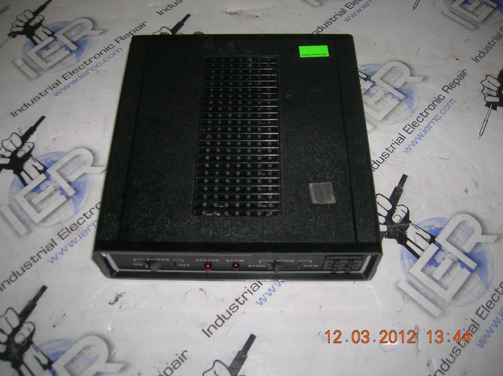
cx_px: 252
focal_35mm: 34
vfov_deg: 41.7
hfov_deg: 54.0
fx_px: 494
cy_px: 188
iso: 50
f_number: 2.9
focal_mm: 5.7
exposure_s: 1/60.1
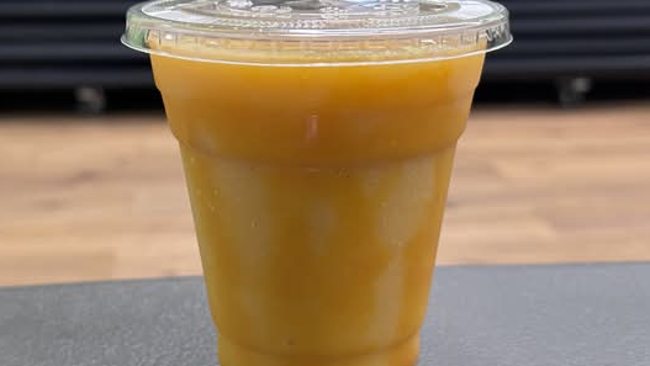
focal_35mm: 63
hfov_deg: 33.3
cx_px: 326
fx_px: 1086
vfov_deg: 19.1
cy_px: 192
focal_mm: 5.96
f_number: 1.6
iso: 160
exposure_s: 1/60
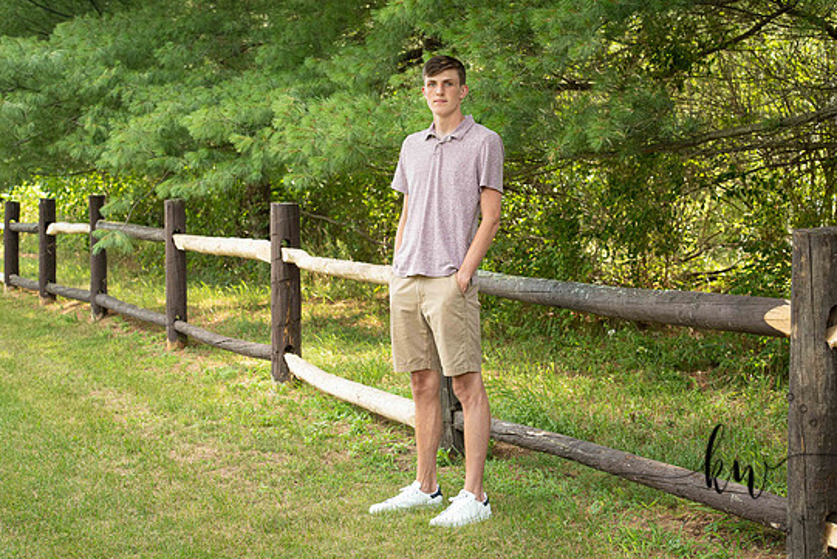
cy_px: 264
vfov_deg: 18.2
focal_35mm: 75
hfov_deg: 27.0
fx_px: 1744
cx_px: 433
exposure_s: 1/200
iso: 500
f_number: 6.3
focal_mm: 70
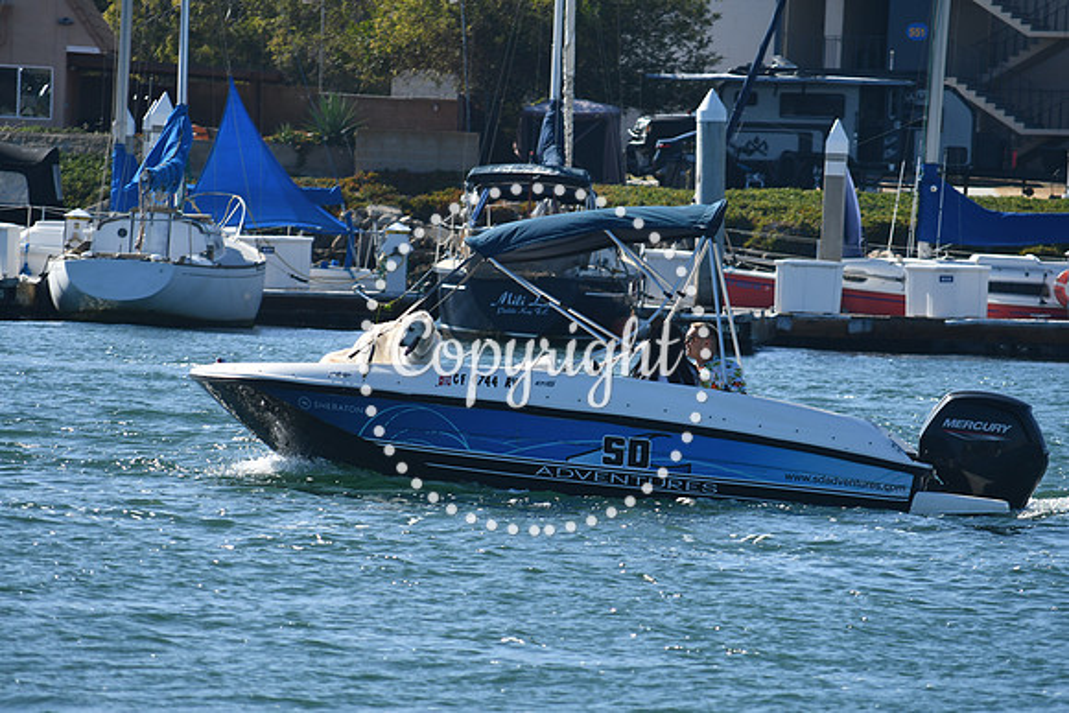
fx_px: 8910
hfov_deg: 6.9
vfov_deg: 4.6
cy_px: 356
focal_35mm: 300
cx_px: 534
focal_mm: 200
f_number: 8
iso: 140
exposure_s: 1/500
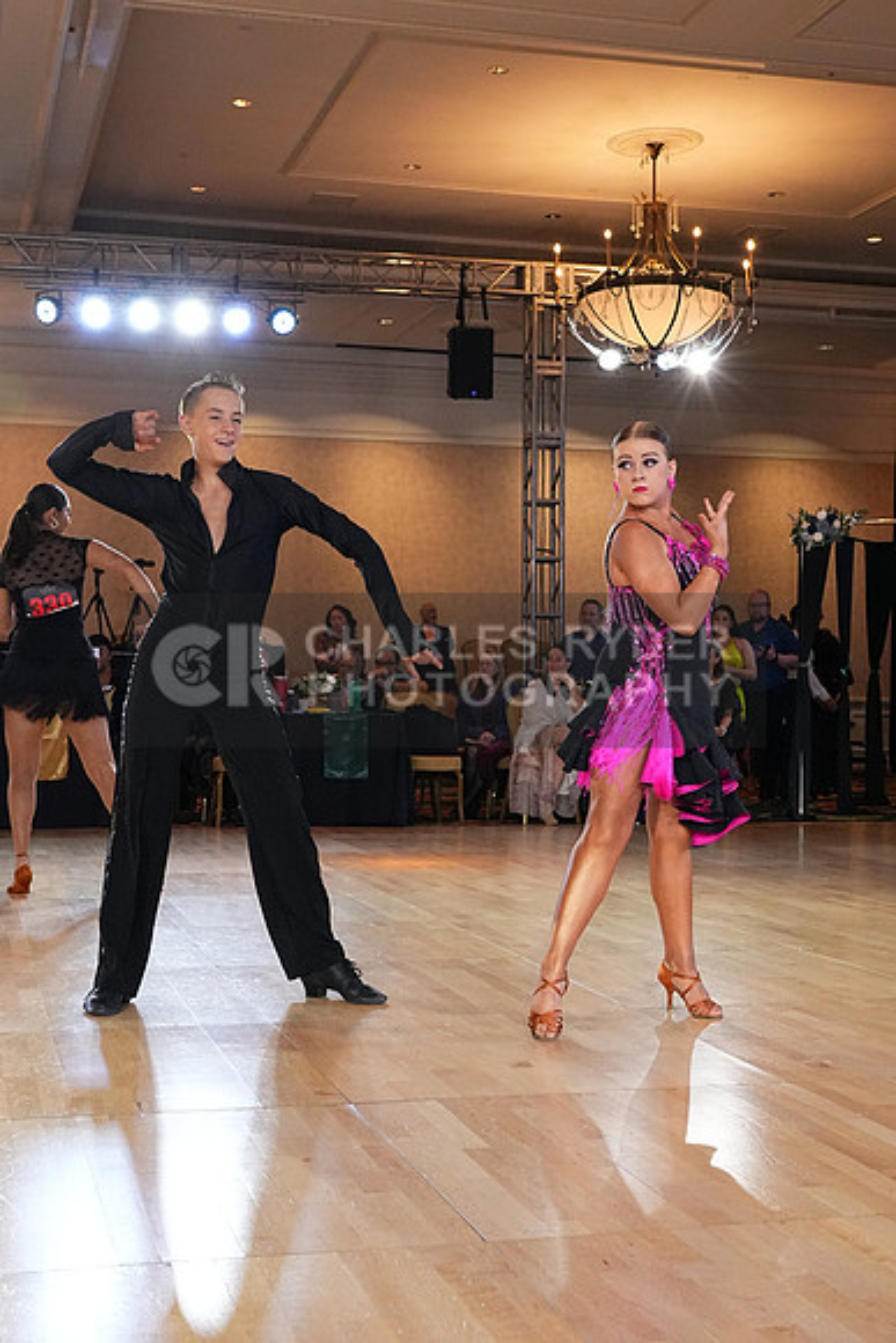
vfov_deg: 42.7
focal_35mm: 46
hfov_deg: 29.3
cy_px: 672
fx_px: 1716
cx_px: 448
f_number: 7.1
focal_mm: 31
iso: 5000
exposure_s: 1/200
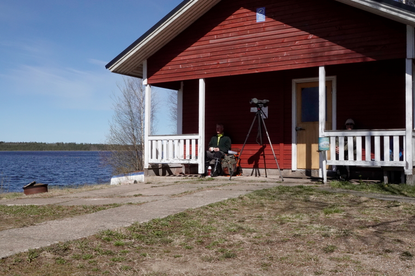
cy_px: 138
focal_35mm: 35
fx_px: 403
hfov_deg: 54.5
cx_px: 208
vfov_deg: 37.8
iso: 800
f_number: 11
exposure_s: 1/1250
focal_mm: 12.96
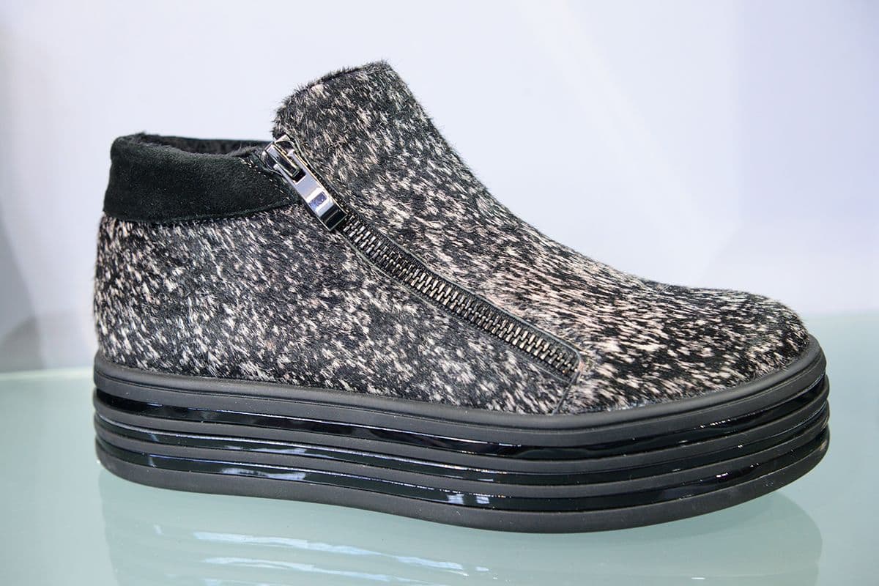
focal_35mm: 42
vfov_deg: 31.9
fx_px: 1025
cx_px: 440
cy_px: 293
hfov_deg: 46.4
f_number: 5.6
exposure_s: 1/60
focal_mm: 42
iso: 2000
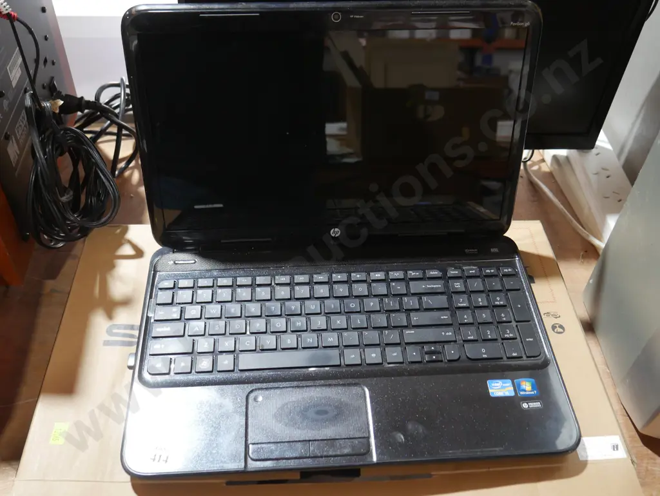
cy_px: 248
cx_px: 330
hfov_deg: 53.9
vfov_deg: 41.8
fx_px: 649
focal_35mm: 34
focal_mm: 17
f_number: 4
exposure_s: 1/60
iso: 800
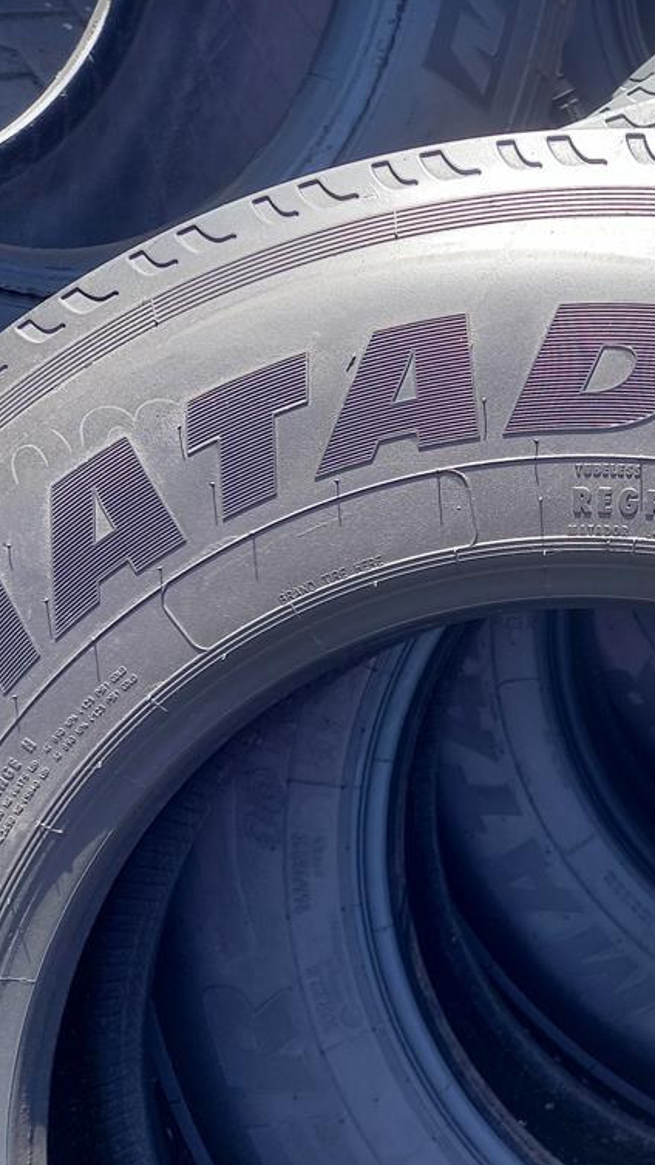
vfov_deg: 54.0
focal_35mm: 37
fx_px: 1143
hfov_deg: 31.3
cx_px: 514
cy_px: 581
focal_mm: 4.65
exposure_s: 1/100
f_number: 1.8
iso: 64
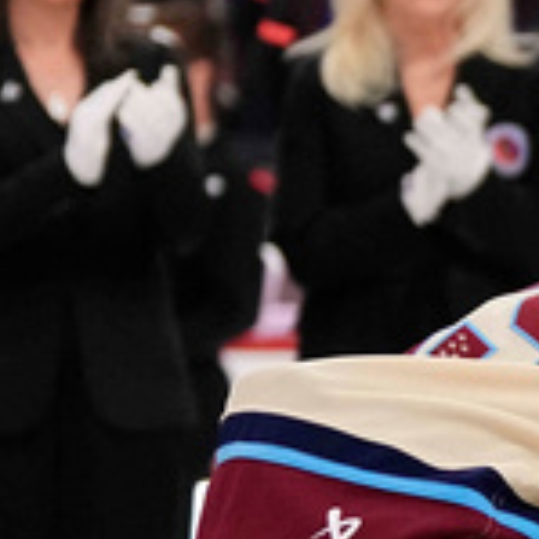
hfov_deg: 3.6
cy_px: 546
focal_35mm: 480
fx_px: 8456
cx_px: 1642
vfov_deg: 3.6
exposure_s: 1/2500
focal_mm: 82
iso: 3200
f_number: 2.8
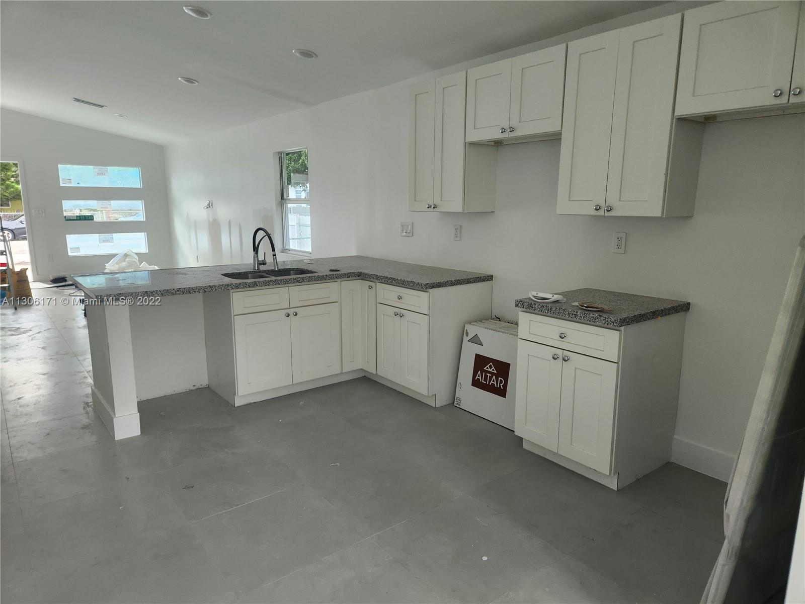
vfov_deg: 58.9
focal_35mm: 23
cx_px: 402
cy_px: 302
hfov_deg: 73.9
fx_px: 535
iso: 160
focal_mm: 5.4
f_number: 1.8
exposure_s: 1/180
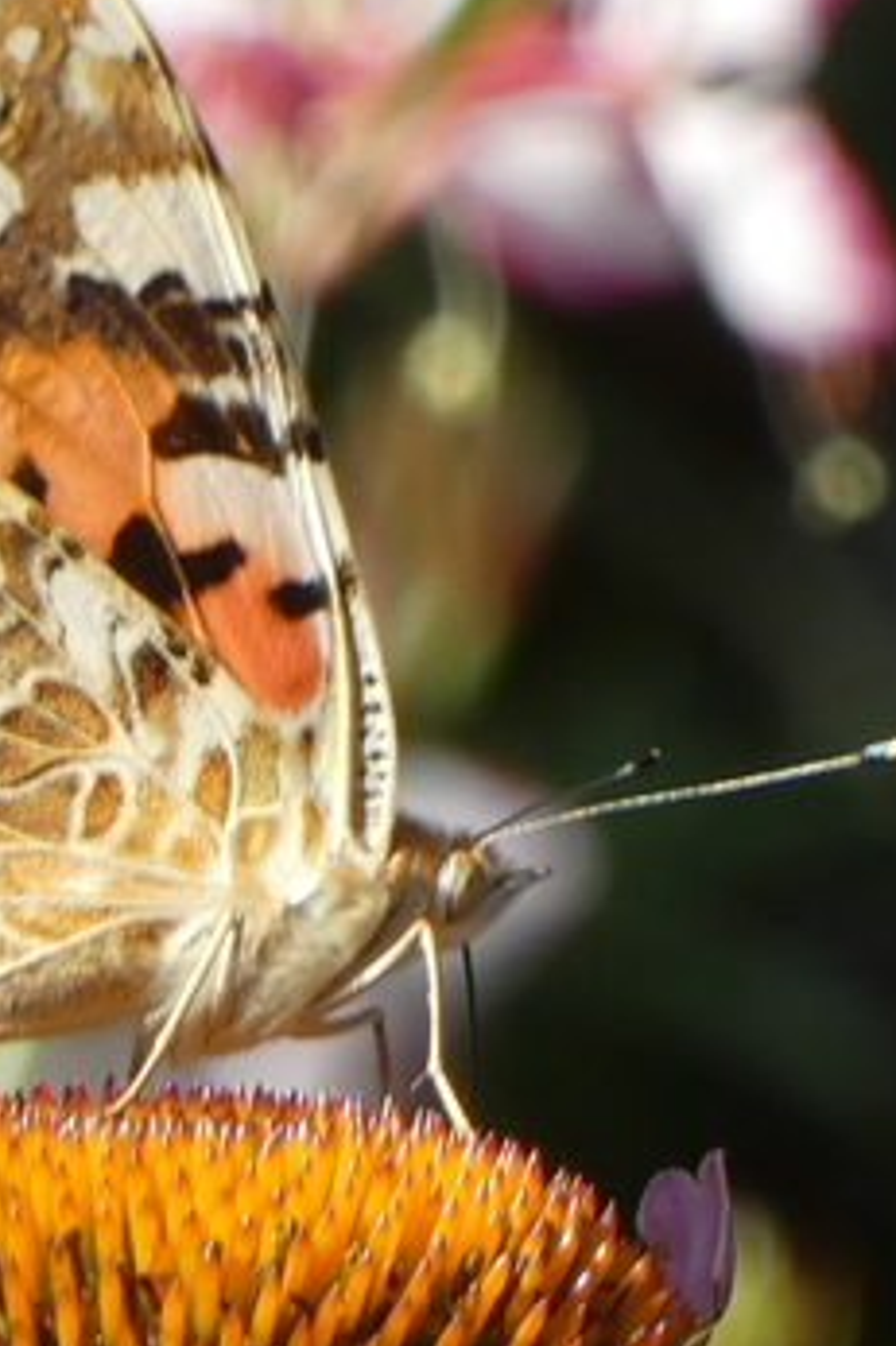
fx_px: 47756
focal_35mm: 1278
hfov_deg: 1.1
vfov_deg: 1.6
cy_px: 869
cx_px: 281
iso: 80
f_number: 5.6
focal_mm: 89.5
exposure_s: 1/100
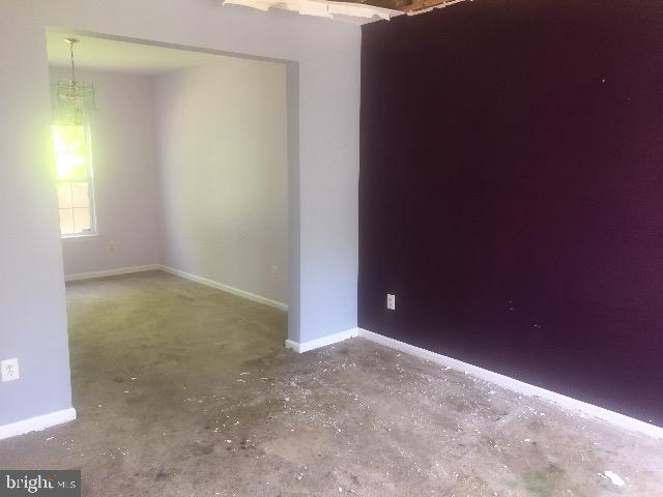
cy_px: 248
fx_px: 555
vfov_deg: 48.2
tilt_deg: -8.0
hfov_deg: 61.7
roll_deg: -0.5
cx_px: 332
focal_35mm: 29
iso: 25
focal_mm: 4.15
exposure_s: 1/30
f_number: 2.2
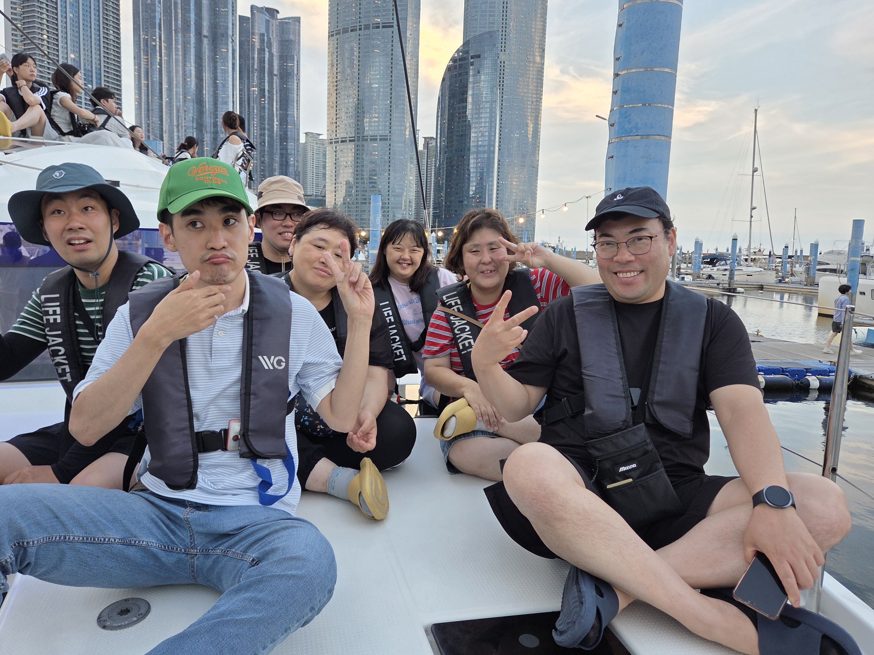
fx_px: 631
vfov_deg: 54.9
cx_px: 405
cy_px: 322
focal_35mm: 25
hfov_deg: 69.3
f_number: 1.8
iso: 80
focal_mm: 5.4
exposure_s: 1/120
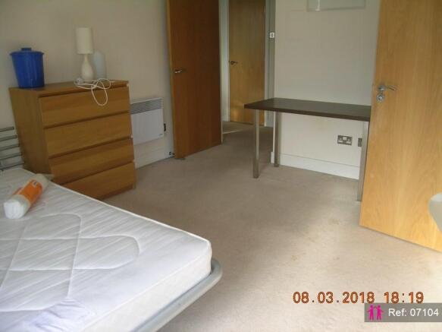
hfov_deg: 63.5
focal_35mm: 28
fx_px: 357
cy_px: 166
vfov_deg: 49.7
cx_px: 221
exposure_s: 1/30
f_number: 2.8
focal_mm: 5.8
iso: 50
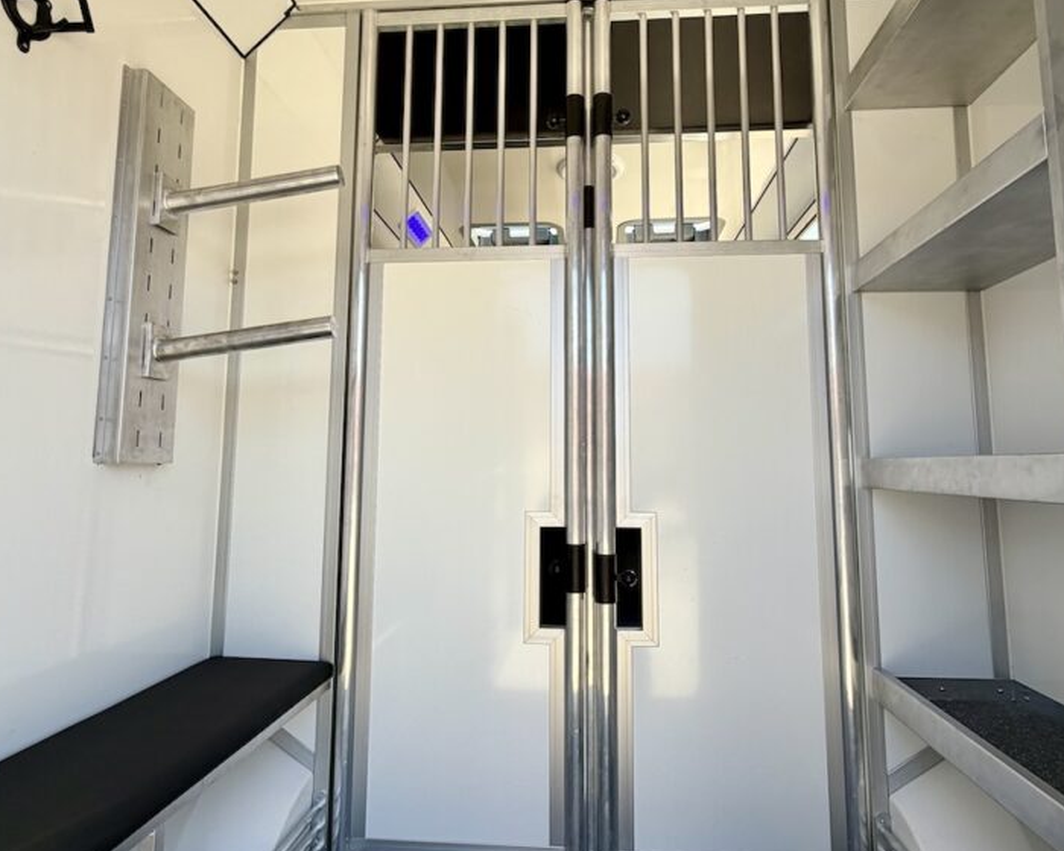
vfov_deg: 68.0
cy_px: 398
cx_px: 543
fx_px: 630
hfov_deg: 80.4
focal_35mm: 20
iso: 50
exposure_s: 1/329
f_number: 2.2
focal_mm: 2.22
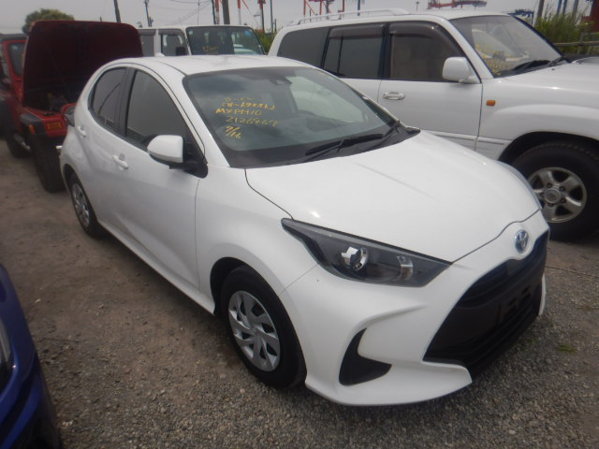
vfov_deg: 56.8
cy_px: 224
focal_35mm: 24
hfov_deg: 71.6
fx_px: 415
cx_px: 300
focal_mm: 4.3
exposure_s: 1/640
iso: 125
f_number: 2.8
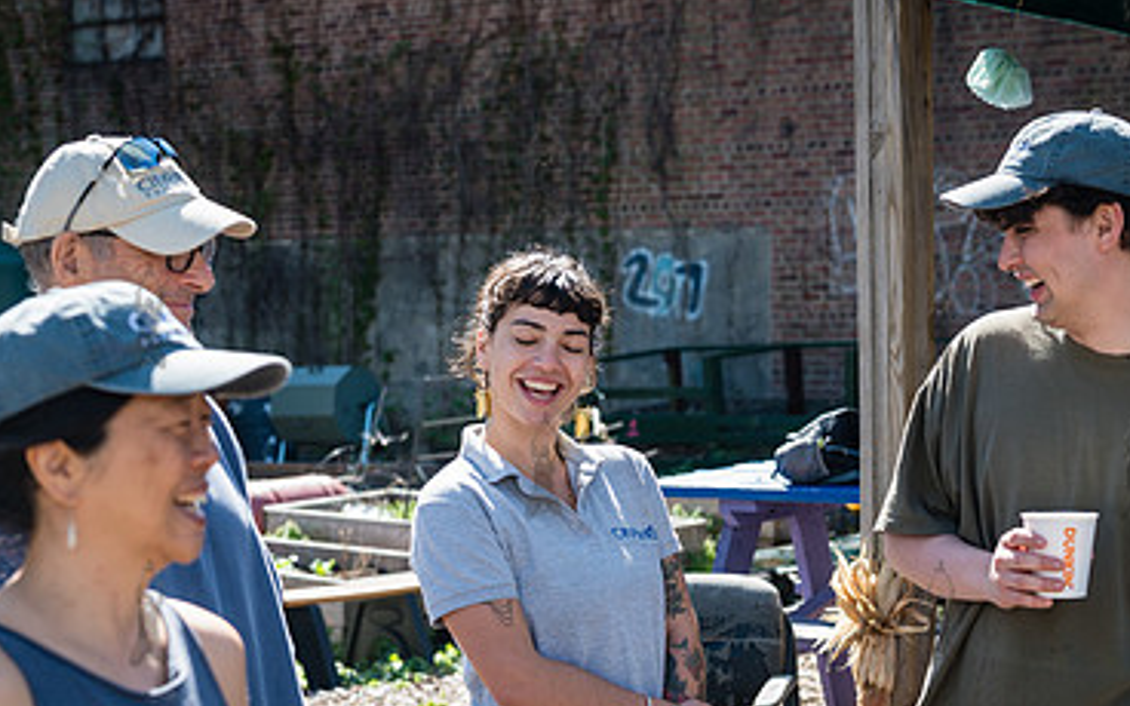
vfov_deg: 16.9
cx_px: 540
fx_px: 2371
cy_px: 464
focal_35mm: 77
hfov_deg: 26.8
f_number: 3.5
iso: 100
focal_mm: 48
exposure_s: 1/320
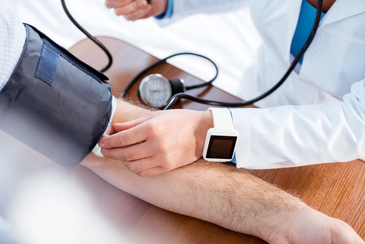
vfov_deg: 27.0
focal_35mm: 50
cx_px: 182
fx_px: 507
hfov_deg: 39.6
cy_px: 122
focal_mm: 50
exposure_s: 1/100
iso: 400
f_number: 2.8
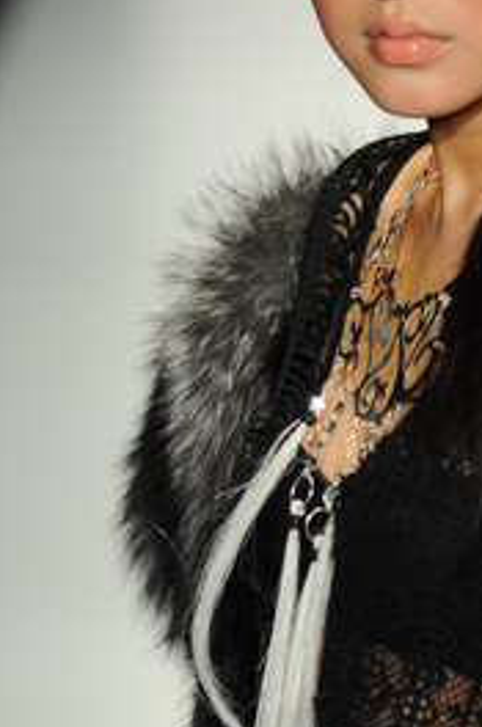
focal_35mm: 590
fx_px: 11895
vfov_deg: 3.5
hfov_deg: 2.3
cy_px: 377
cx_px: 404
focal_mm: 200
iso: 1600
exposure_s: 1/320
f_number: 4
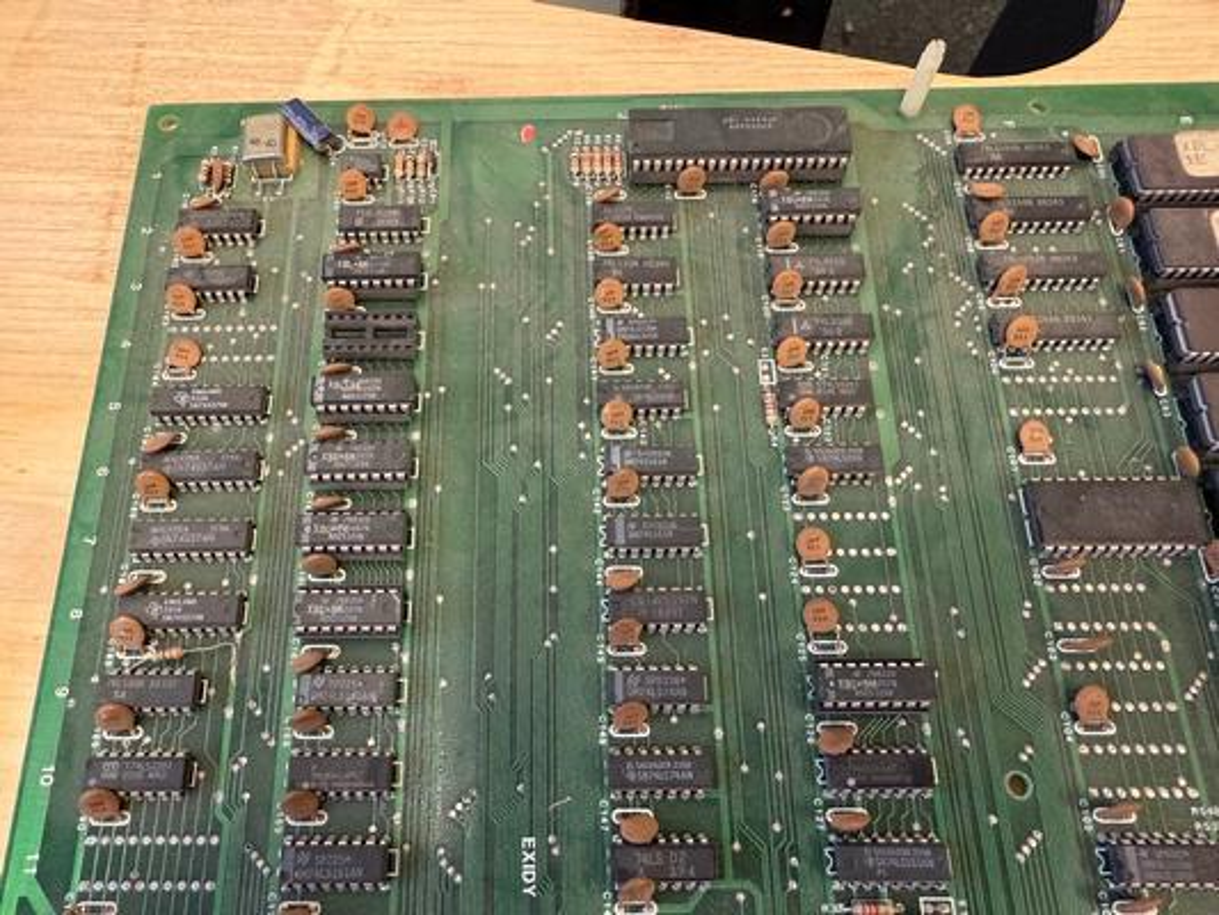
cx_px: 610
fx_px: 845
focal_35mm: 24
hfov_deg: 71.6
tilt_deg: -69.1
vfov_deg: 56.8
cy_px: 458
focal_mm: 2.22
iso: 500
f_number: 2.2
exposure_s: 1/60
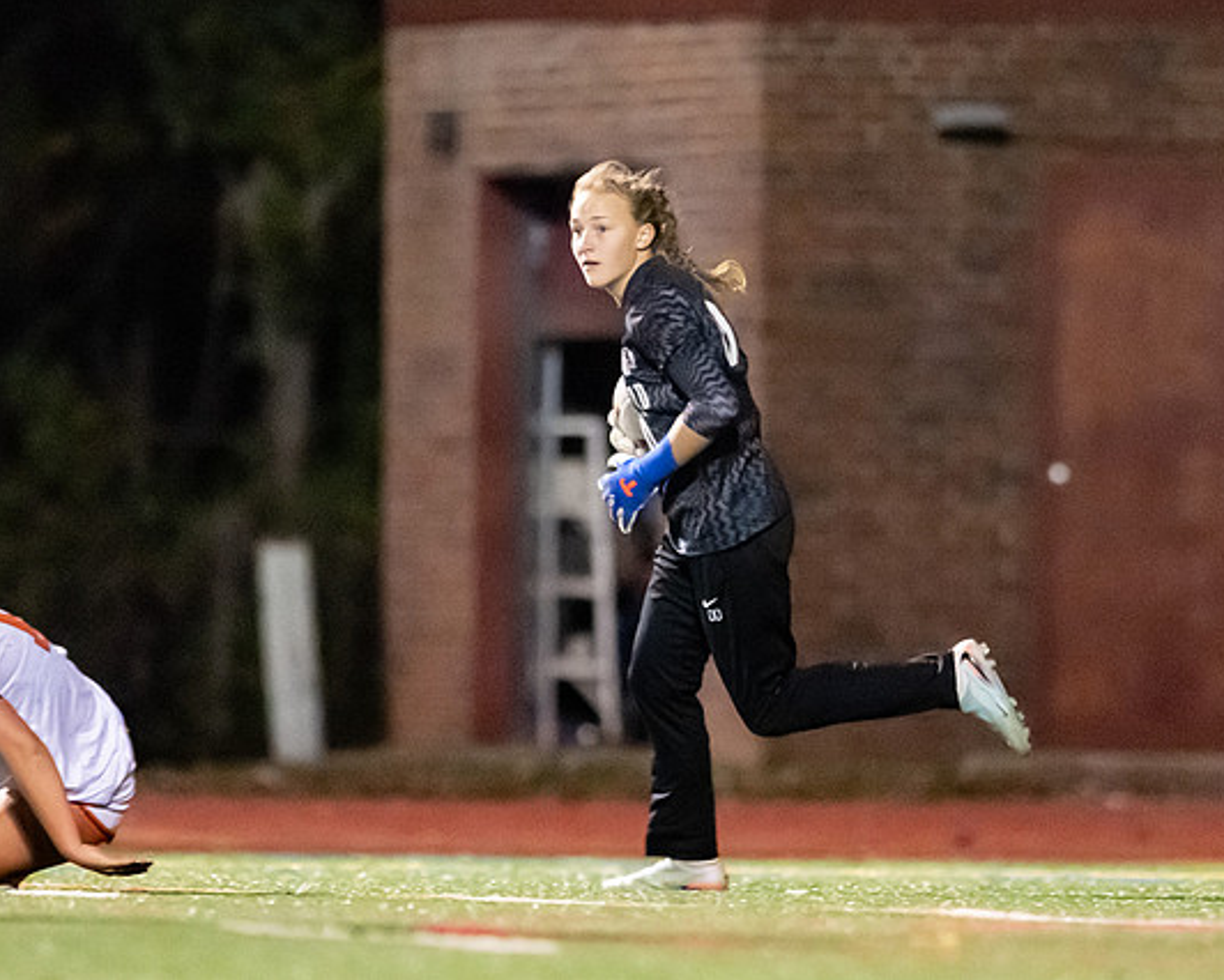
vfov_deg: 2.5
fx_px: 22396
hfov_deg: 3.1
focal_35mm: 618
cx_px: 674
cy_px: 531
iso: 25600
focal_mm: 300
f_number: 2.8
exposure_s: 1/640
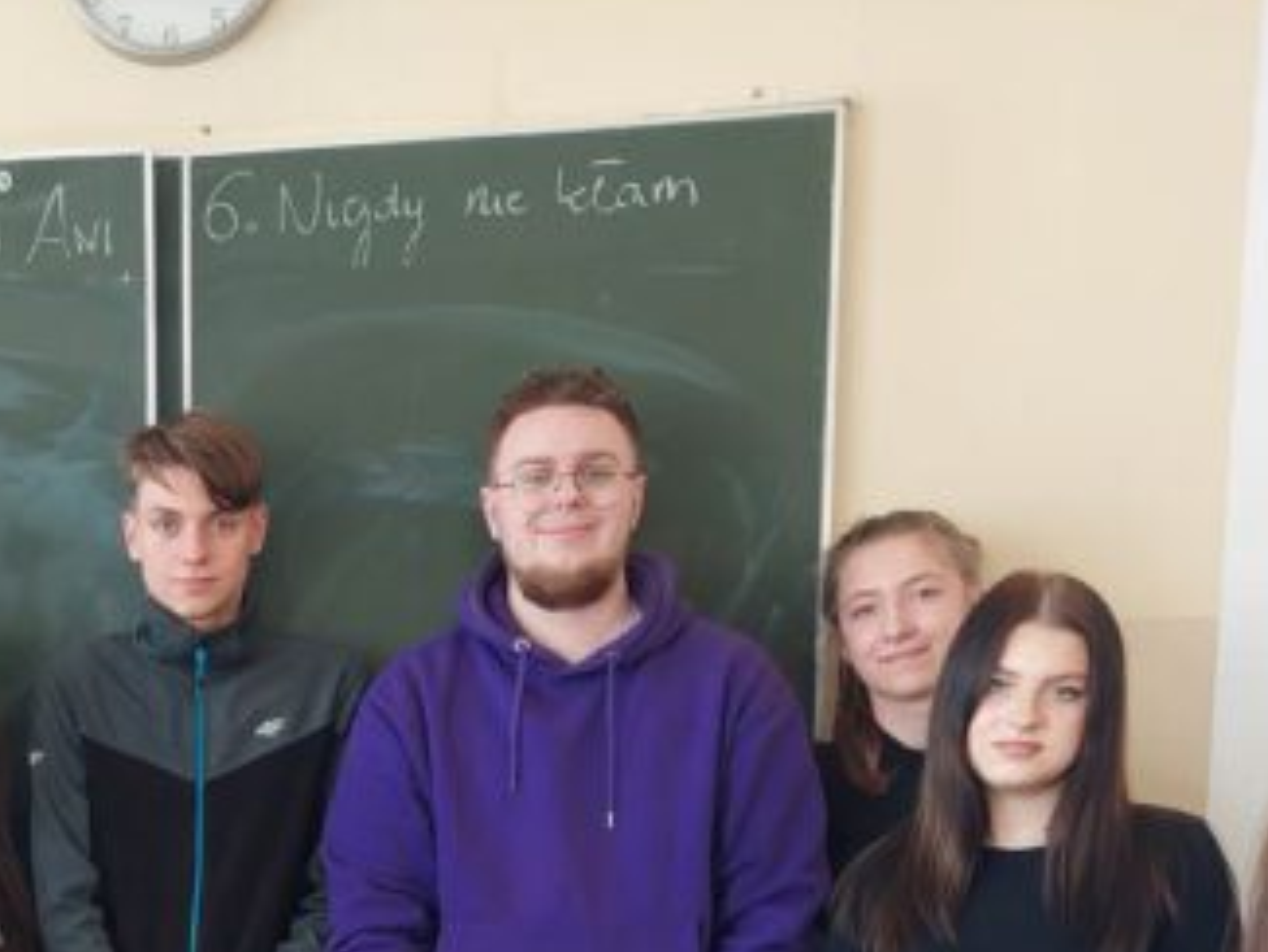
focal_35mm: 59
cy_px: 1112
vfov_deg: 23.0
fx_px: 2162
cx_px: 86
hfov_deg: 30.9
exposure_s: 1/50
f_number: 1.8
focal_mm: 5.23
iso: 200
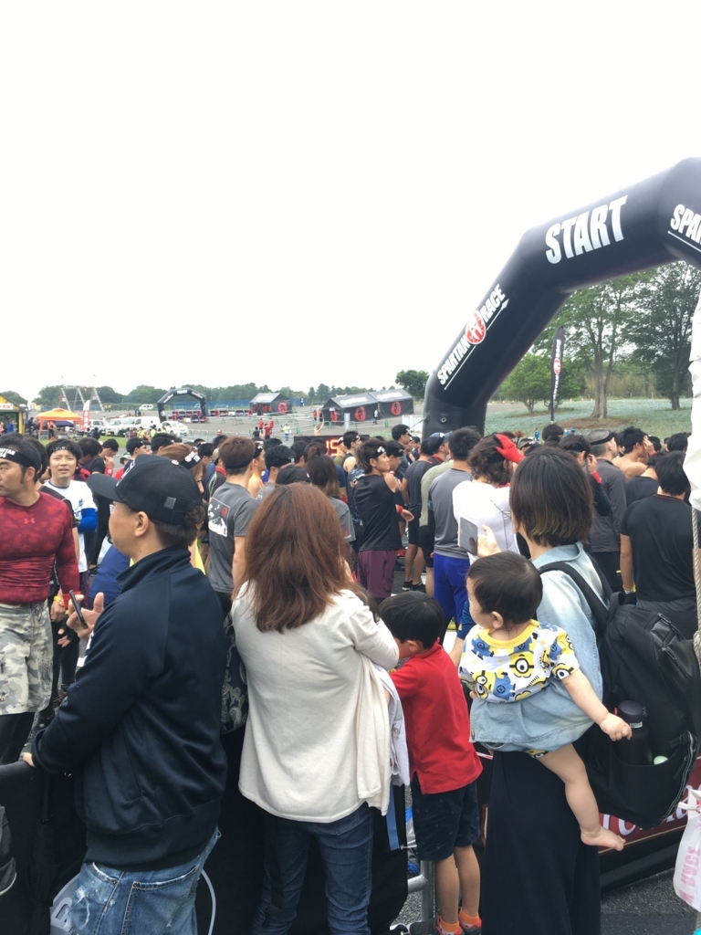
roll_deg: +1.1
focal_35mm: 29
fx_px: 783
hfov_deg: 48.2
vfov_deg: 61.7
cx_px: 350
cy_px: 468
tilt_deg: -4.3
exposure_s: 1/120
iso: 25
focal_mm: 4.15
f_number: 2.2
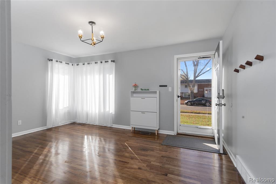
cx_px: 138
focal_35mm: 17
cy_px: 92
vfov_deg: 70.5
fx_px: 130
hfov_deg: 93.3
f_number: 9
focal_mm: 17
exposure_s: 1/160
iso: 320
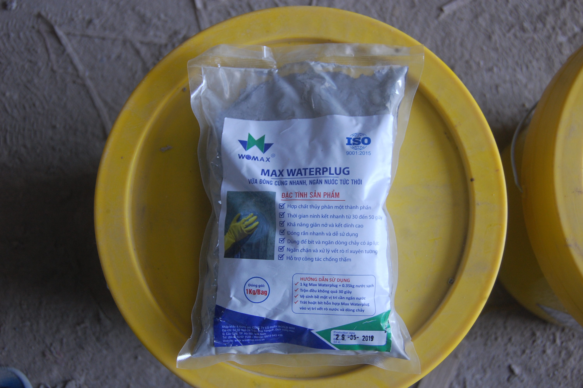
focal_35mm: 45
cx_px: 292
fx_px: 728
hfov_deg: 43.6
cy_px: 194
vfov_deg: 29.8
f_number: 4.5
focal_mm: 30
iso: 400
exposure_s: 1/80
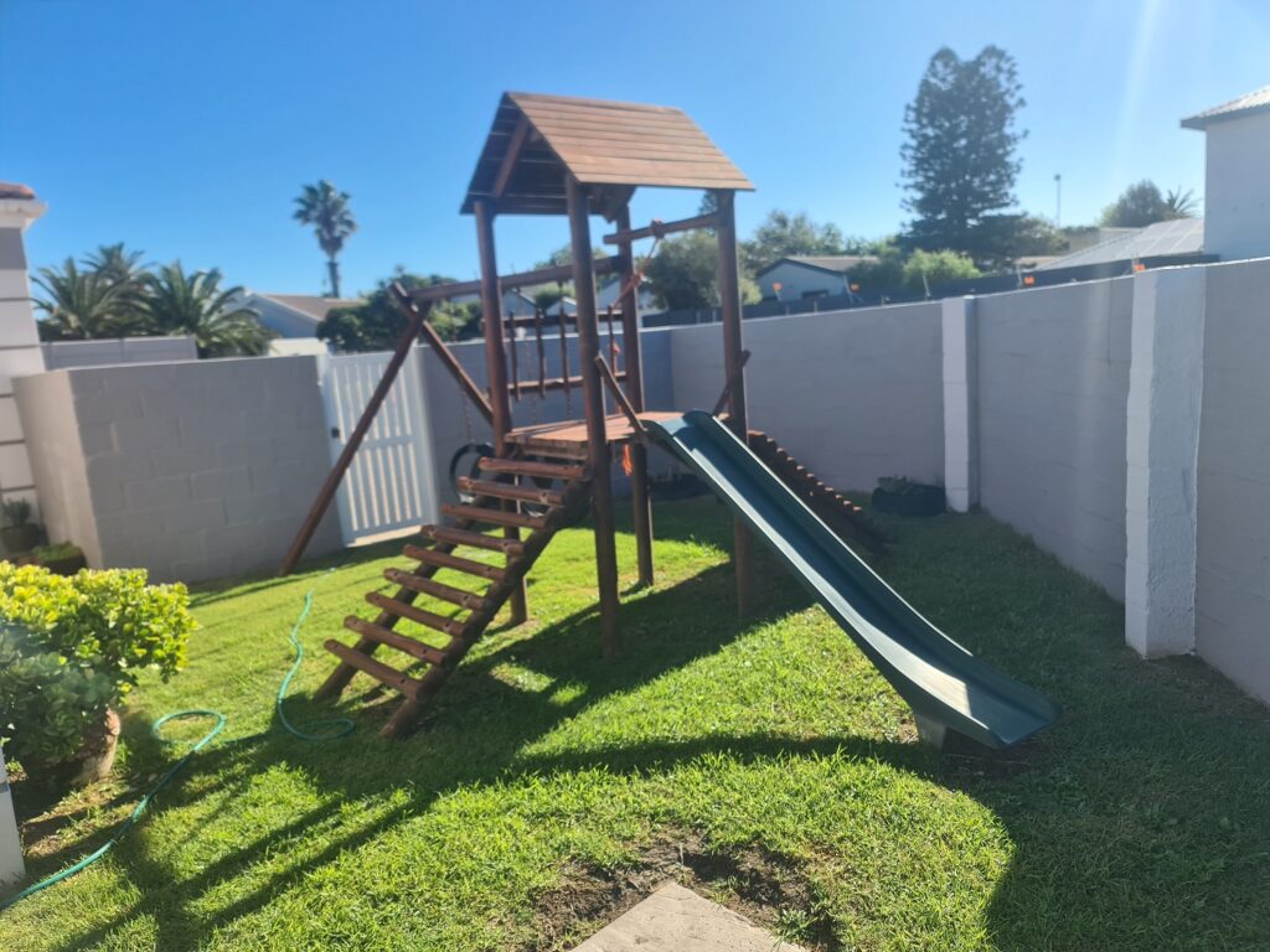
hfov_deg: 69.4
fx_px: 917
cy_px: 476
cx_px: 635
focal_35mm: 25
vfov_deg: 54.9
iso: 50
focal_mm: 7
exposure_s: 1/632
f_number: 1.8
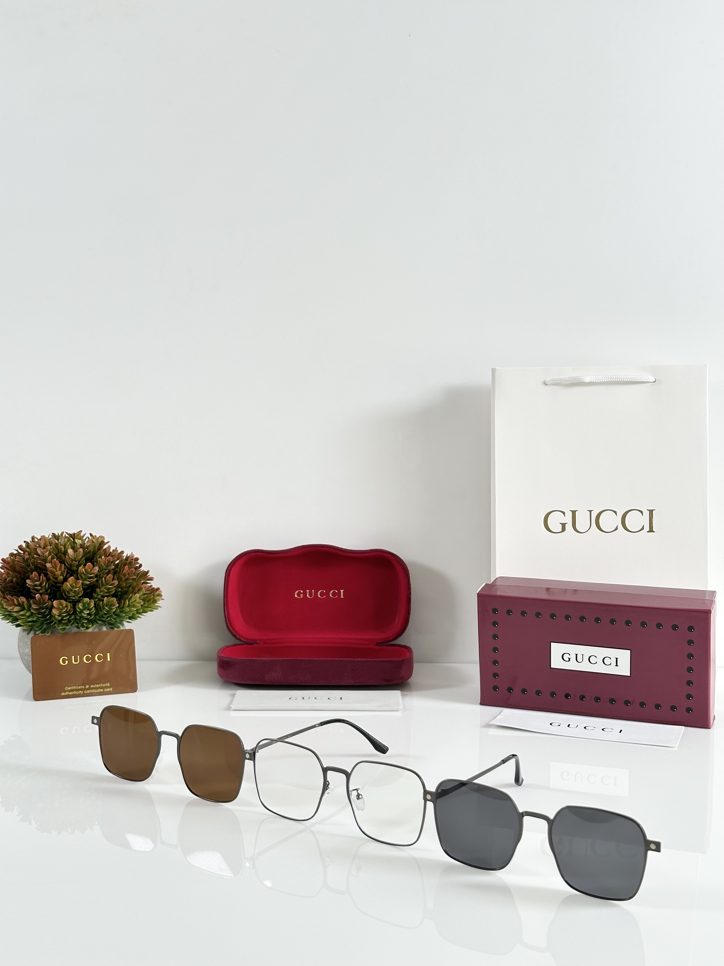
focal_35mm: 48
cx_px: 362
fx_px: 1339
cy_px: 483
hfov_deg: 30.3
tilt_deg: -6.6
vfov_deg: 39.7
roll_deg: -0.4
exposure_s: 1/146
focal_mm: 6.86
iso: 80
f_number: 1.78
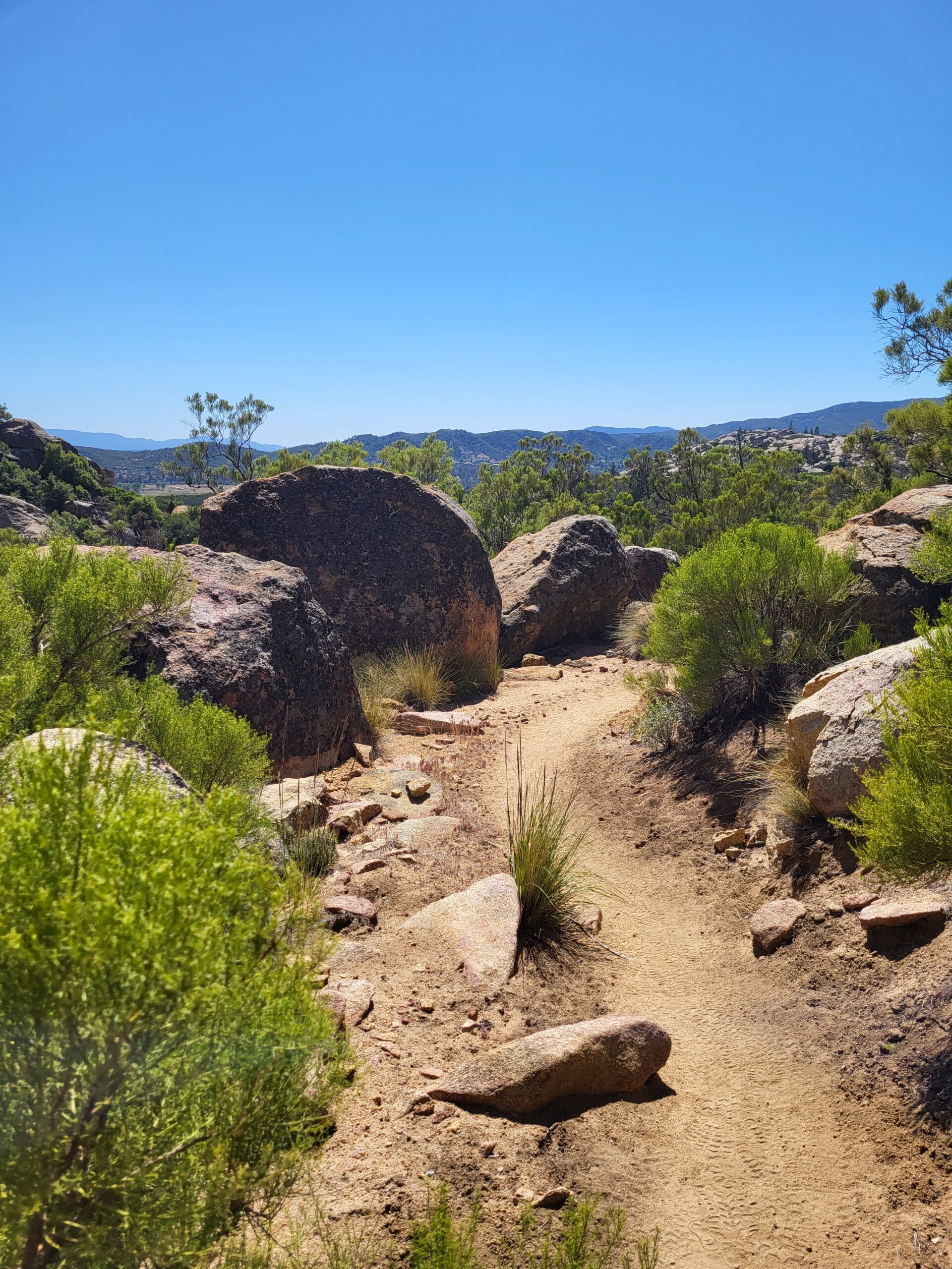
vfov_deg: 67.3
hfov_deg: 53.1
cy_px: 634
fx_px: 953
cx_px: 476
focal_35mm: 26
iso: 40
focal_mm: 5.4
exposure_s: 1/2820
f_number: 1.8
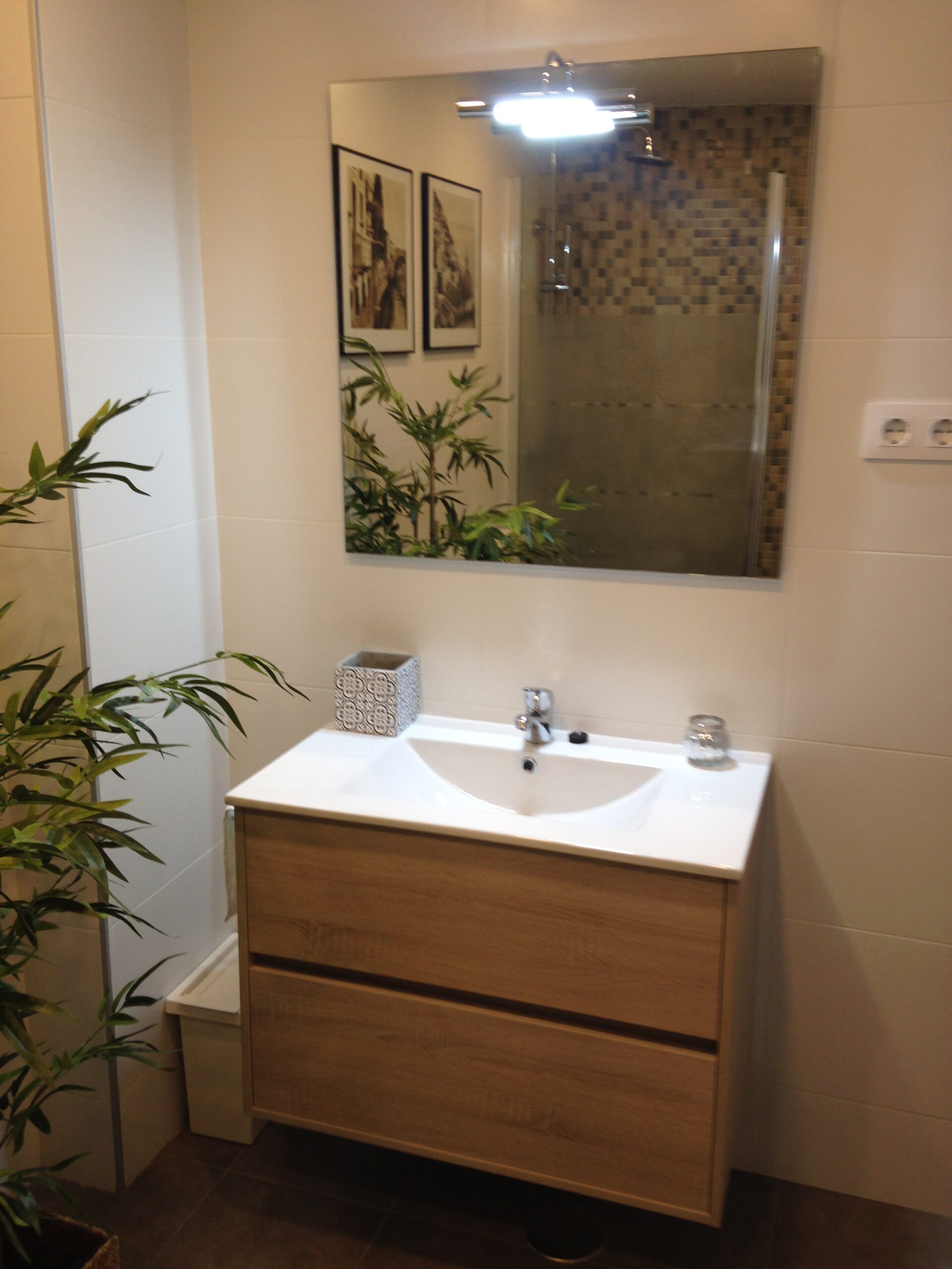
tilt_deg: -13.9
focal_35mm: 33
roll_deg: +1.6
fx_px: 1210
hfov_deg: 42.9
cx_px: 476
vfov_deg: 55.4
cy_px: 634
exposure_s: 1/24
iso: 50
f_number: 2.4
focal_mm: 4.12
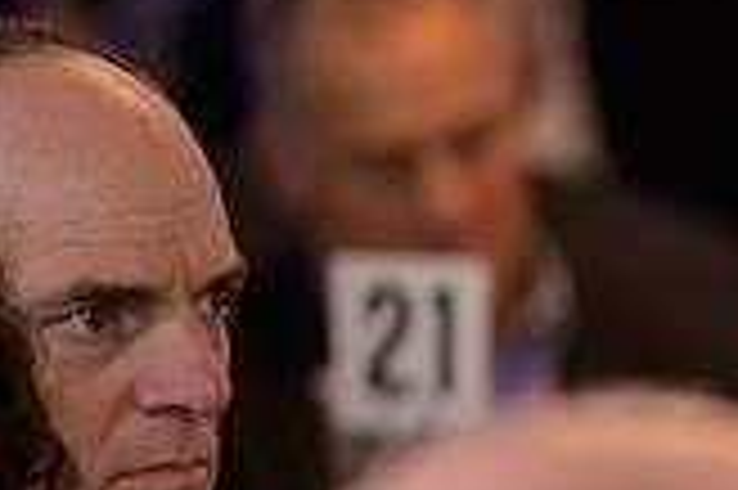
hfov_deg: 2.9
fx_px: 14520
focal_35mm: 709
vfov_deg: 1.9
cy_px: 479
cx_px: 1296
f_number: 3.2
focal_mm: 200
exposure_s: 1/125
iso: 1000
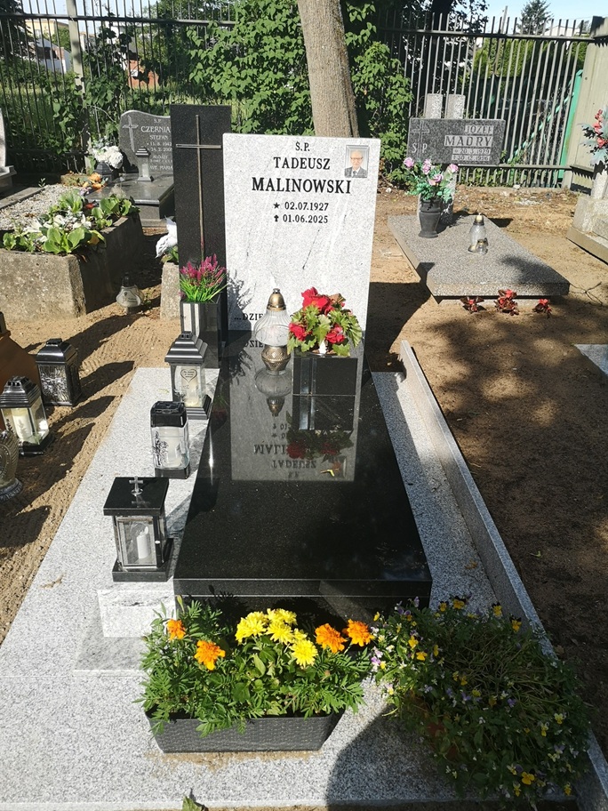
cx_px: 304
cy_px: 406
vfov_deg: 65.3
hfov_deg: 51.4
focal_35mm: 27
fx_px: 632
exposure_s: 1/1218
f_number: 1.8
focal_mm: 5.58
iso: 50
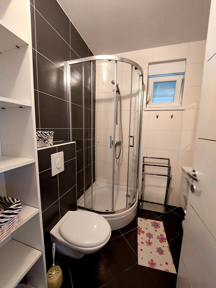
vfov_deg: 106.2
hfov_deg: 89.9
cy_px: 144
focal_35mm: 13
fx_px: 108
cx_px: 108
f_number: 2.2
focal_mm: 1.74
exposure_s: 1/33
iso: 320
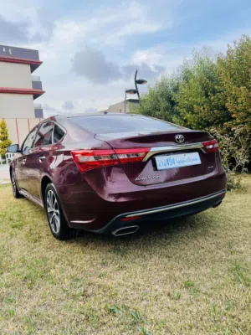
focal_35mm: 26
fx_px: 251
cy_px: 168
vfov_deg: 67.3
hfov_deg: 53.1
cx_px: 126
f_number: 1.5
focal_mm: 5.7
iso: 40
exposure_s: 1/121
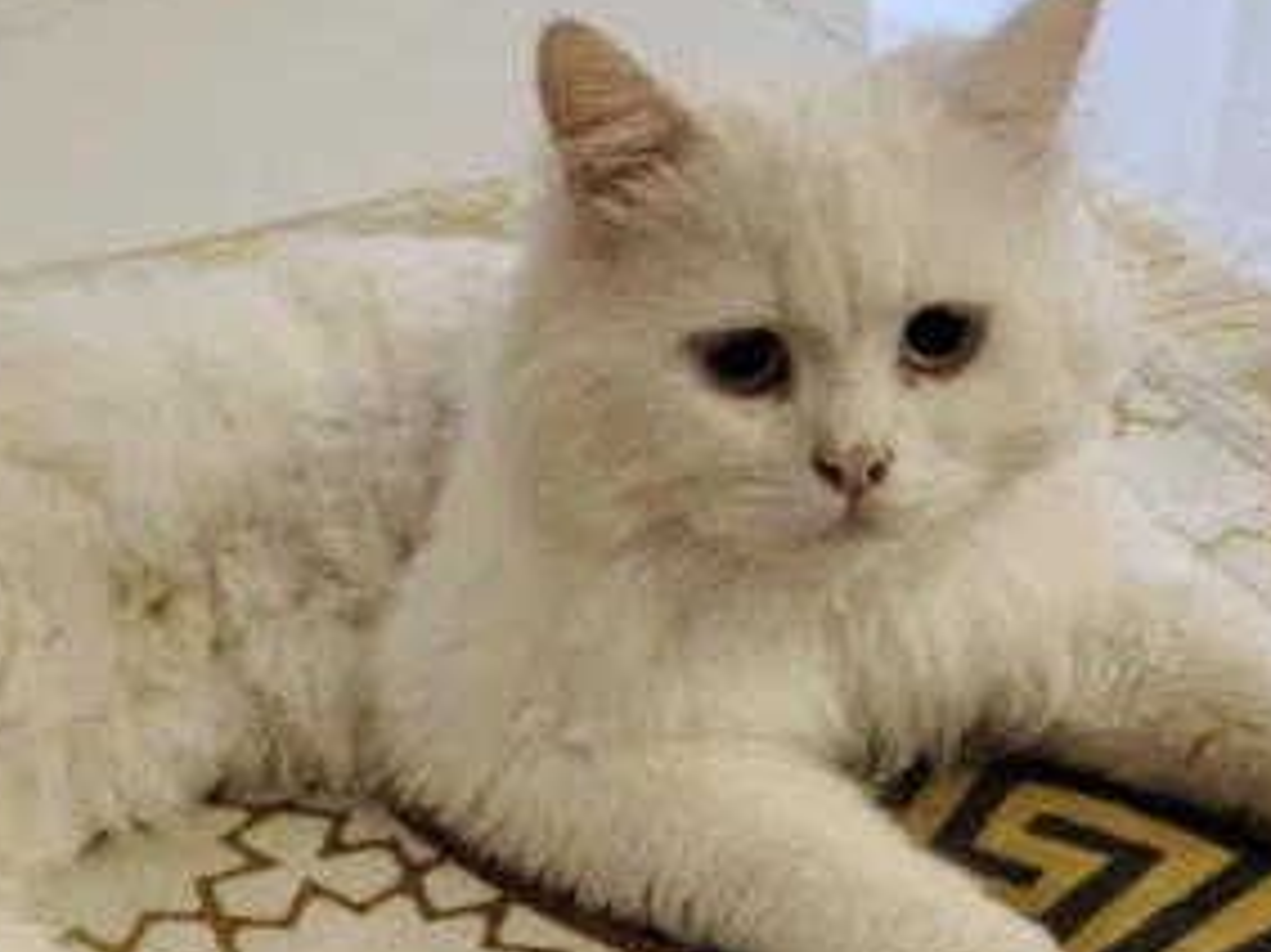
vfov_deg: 26.1
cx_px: 431
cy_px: 1015
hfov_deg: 36.5
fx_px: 1908
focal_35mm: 52
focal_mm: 4.09
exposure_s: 1/14.3
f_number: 1.6
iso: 3121
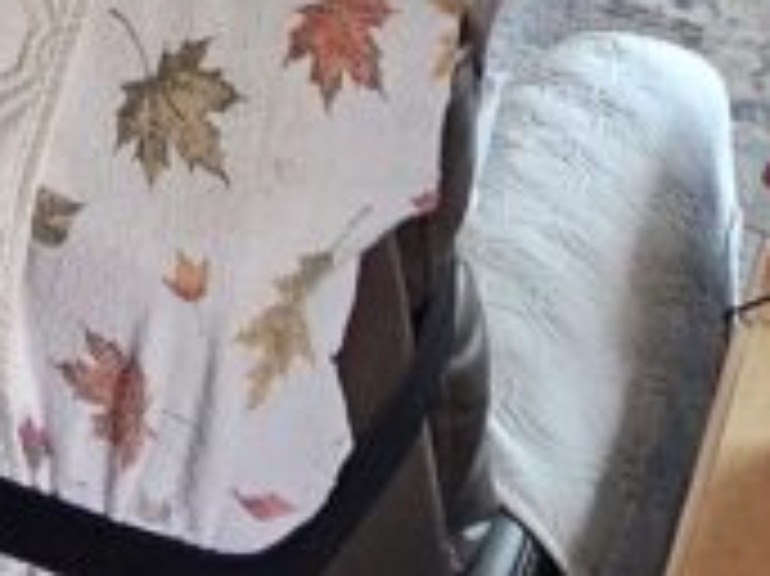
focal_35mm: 81
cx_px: -245
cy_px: -850
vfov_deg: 13.1
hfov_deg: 21.7
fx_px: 1801
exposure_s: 1/60
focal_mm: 2.2
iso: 250
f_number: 2.2
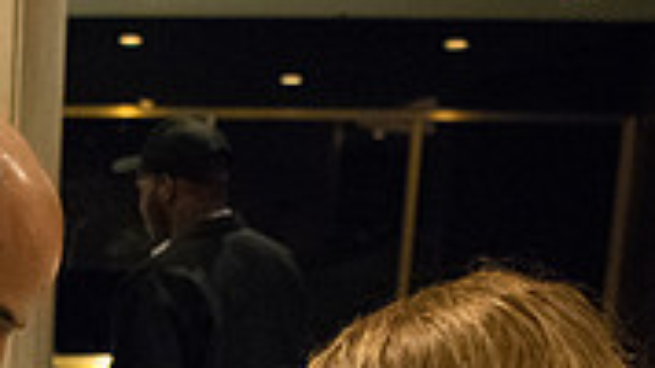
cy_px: 587
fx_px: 1424
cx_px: -169
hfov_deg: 23.3
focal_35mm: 82
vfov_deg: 13.7
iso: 12800
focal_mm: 24
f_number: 2.8
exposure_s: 1/160
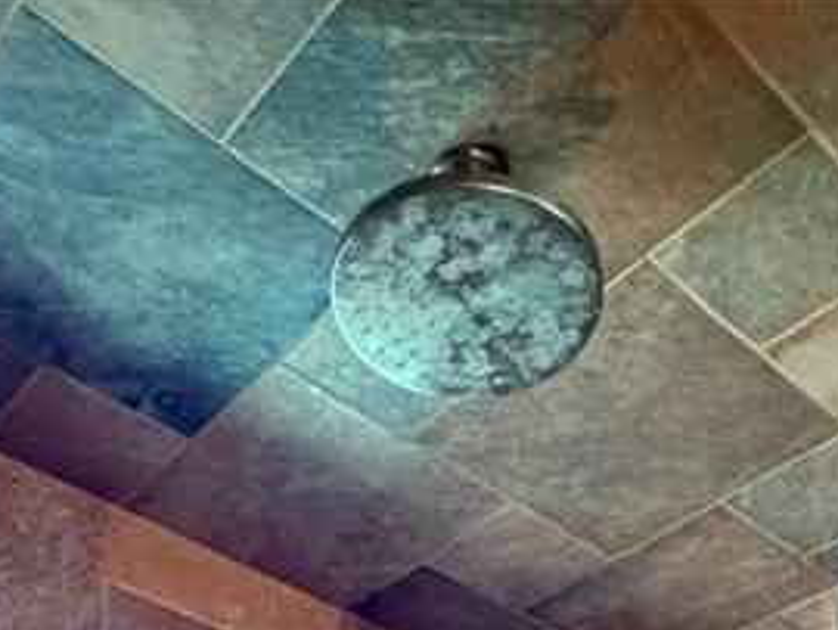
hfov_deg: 36.1
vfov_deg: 19.4
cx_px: 459
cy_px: 1182
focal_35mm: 53
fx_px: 1284
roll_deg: -0.4
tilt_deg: +3.8
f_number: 2.2
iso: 1000
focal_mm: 2.22
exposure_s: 1/60
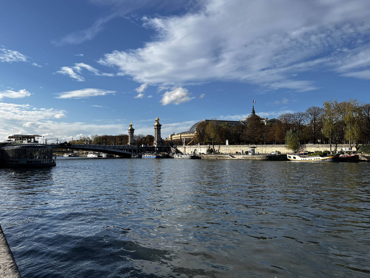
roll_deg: +0.4
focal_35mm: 29
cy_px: 144
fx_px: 310
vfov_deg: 48.2
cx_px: 164
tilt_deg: +1.7
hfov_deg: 61.5
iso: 50
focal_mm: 5.7
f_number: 1.5
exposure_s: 1/5587
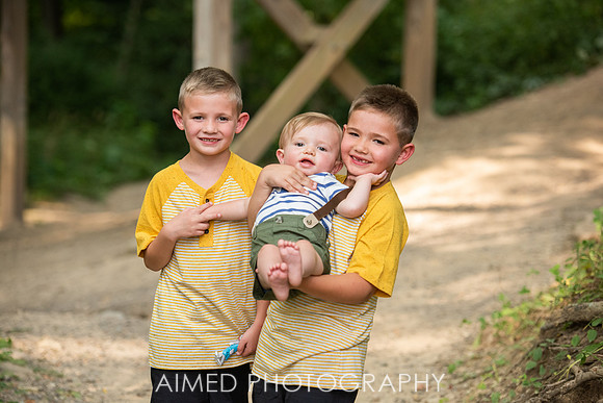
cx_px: 302
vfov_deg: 10.9
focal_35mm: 125
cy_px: 202
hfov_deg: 16.3
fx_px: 2101
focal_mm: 125
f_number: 3.5
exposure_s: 1/1600
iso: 1000
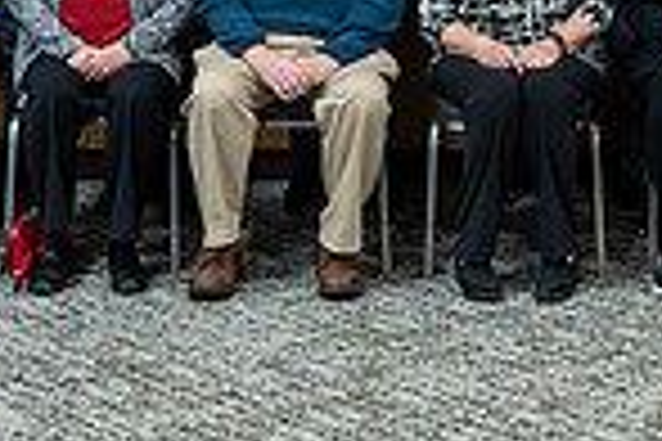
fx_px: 2298
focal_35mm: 125
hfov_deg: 16.2
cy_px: -237
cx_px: 603
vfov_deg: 10.6
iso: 5000
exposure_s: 1/320
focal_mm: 28
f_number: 2.8
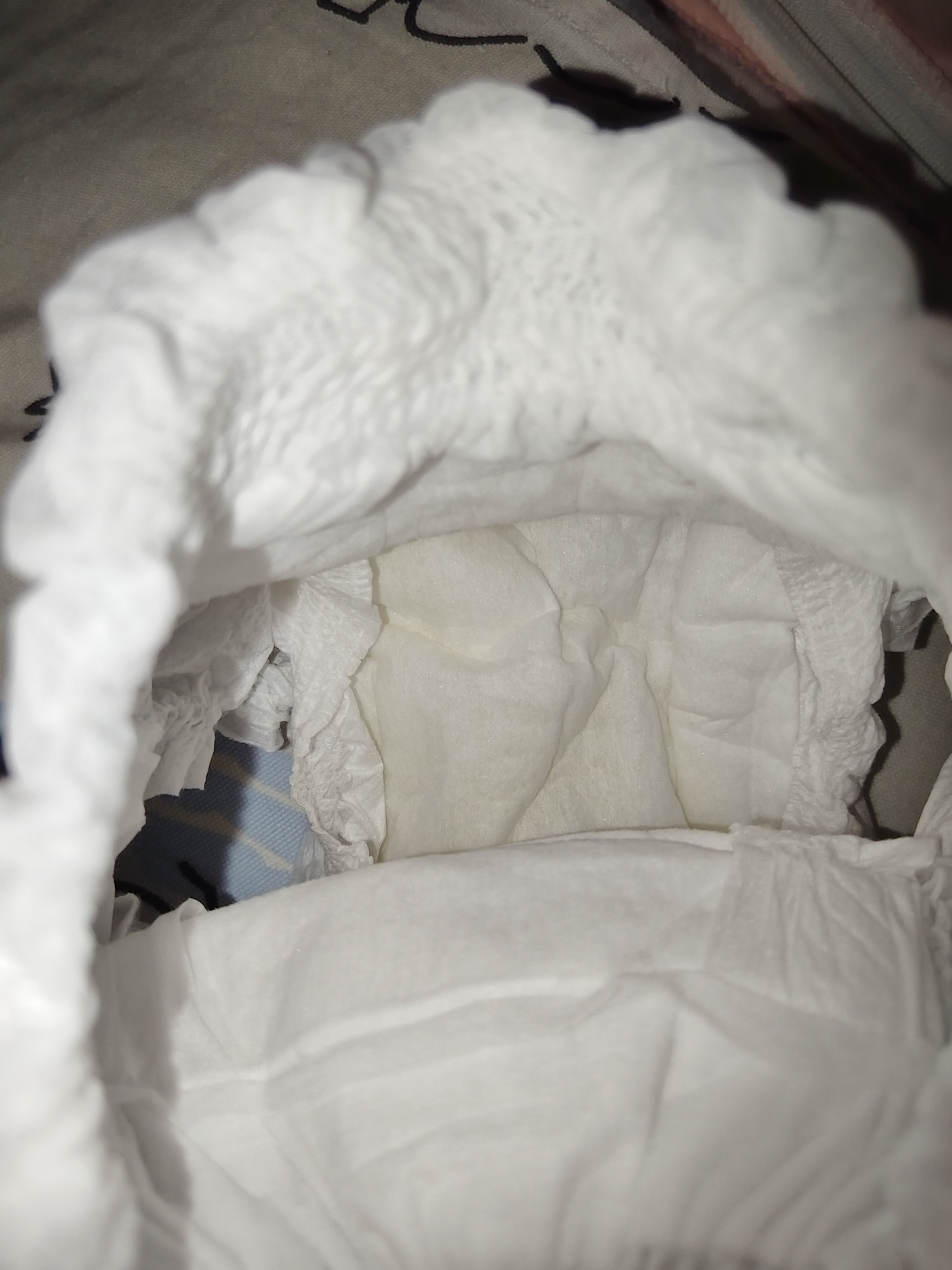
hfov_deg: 53.1
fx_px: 953
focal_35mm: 26
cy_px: 635
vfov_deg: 67.3
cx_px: 476
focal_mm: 4.95
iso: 561
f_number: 1.9
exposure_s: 1/100
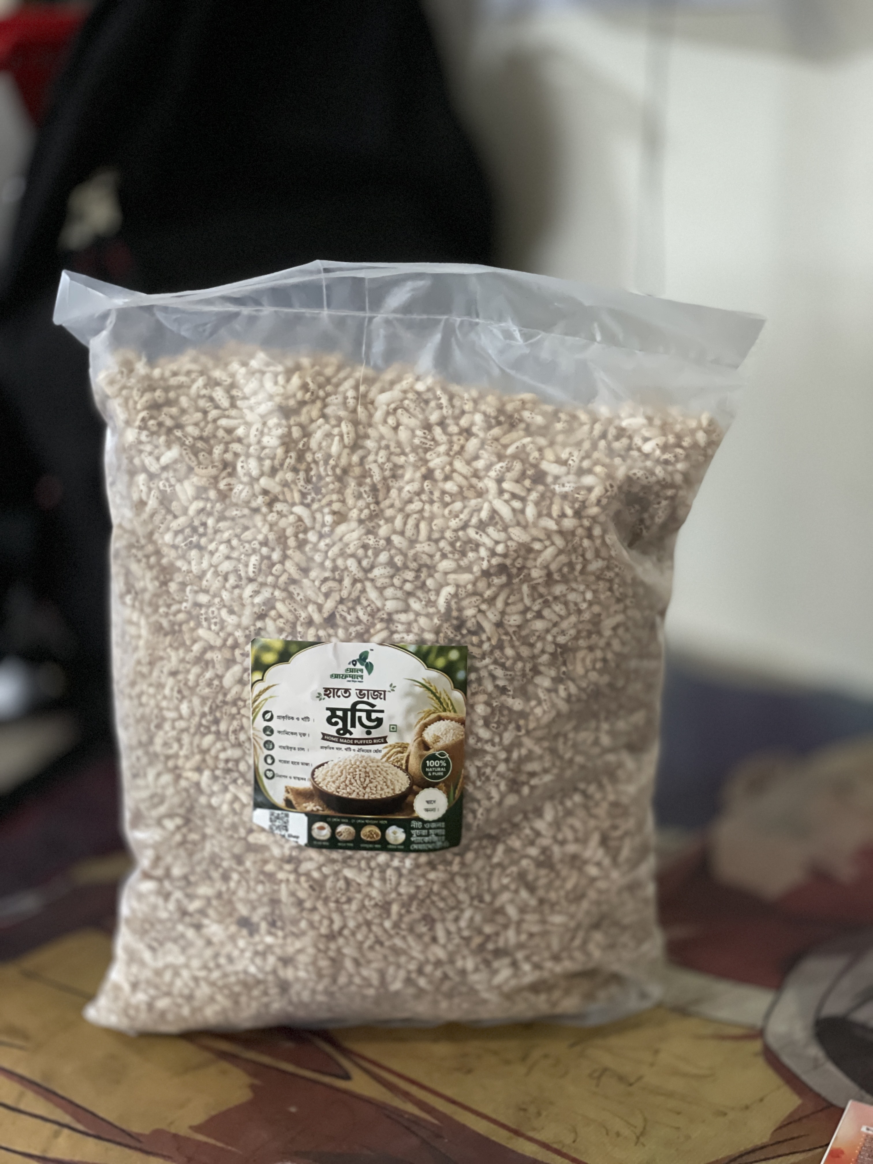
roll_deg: +0.8
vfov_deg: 36.8
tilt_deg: -19.4
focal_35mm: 52
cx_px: 436
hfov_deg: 28.0
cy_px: 582
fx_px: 1749
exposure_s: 1/16
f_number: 2
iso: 500
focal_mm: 6
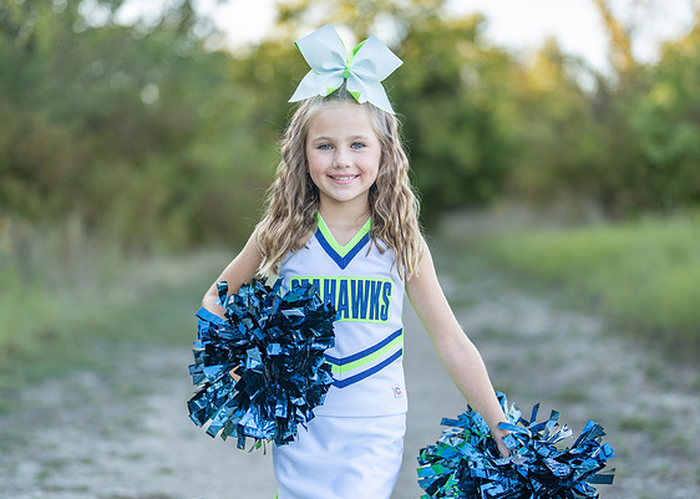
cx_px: 337
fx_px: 1212
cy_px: 273
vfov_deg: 23.3
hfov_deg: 32.2
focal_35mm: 61
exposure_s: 1/800
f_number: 1.2
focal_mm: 50
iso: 100
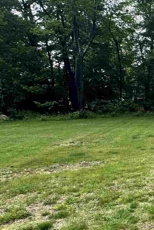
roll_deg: +3.0
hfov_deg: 21.6
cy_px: 144
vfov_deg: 44.1
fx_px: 282
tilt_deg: -11.0
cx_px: 267
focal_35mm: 44
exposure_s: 1/544
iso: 40
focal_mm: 2.22
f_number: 2.2
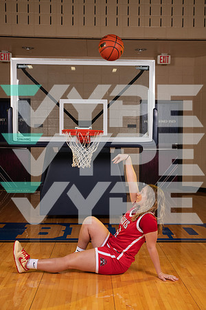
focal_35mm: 42
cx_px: 103
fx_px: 360
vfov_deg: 46.4
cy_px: 155
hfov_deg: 31.9
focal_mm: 42
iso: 320
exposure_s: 1/320
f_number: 7.1
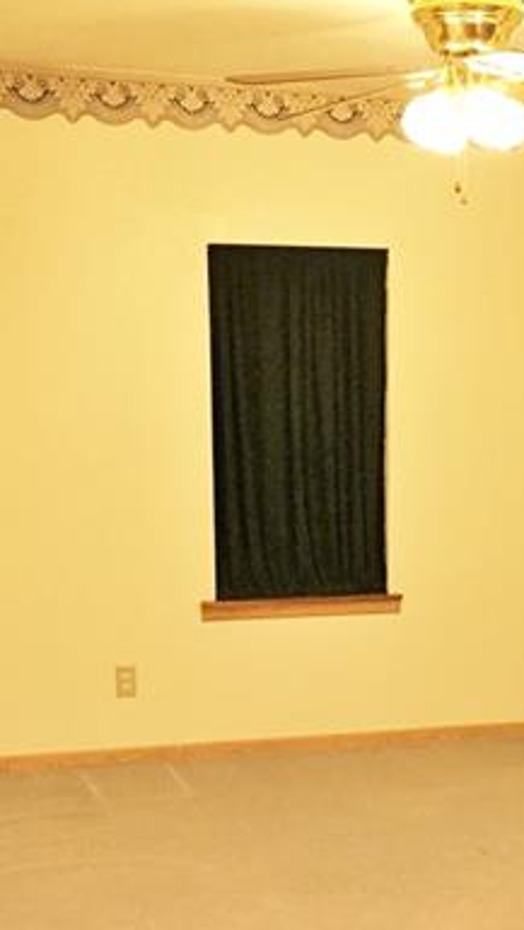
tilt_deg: -11.7
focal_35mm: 63
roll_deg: -0.2
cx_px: 425
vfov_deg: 32.7
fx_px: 1554
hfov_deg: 18.9
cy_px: 701
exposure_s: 1/30
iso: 250
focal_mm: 4.15
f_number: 2.2
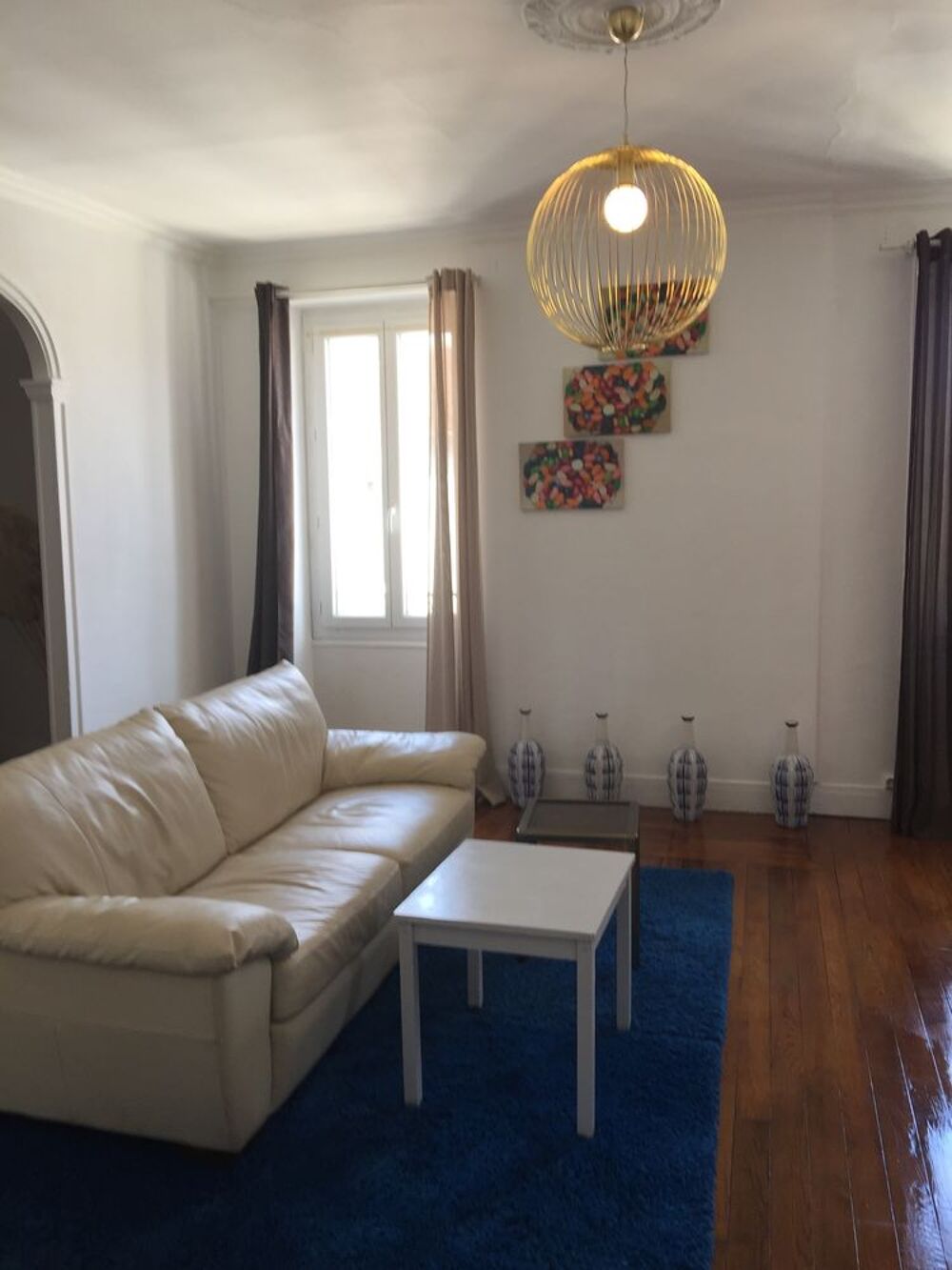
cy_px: 635
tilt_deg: -7.8
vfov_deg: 61.7
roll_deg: +0.0
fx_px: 1063
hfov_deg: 48.2
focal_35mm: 29
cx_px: 476
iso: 32
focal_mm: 4.15
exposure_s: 1/50
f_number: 2.2
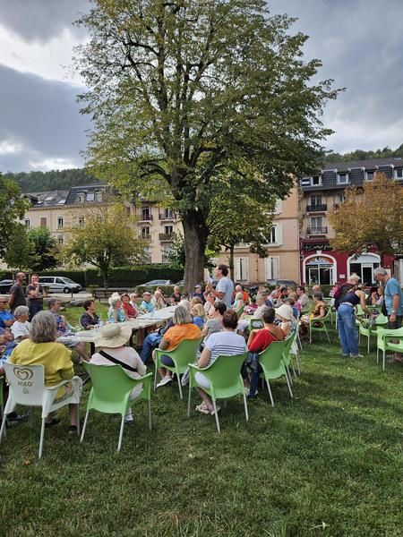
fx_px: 357
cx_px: 202
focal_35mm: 23
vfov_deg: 73.9
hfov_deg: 58.9
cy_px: 268
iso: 25
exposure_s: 1/876
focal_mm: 5.4
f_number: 1.8
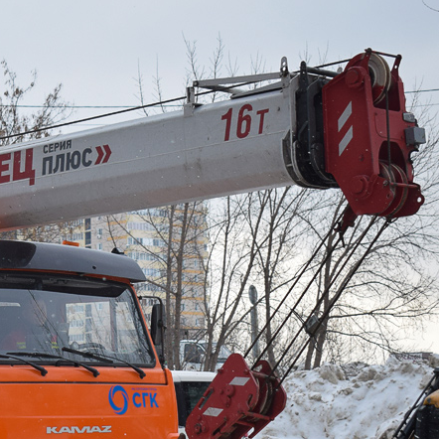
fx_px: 1738
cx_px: -78
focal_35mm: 121
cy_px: 316
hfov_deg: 14.0
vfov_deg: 14.4
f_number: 5.6
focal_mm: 35
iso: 400
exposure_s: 1/640
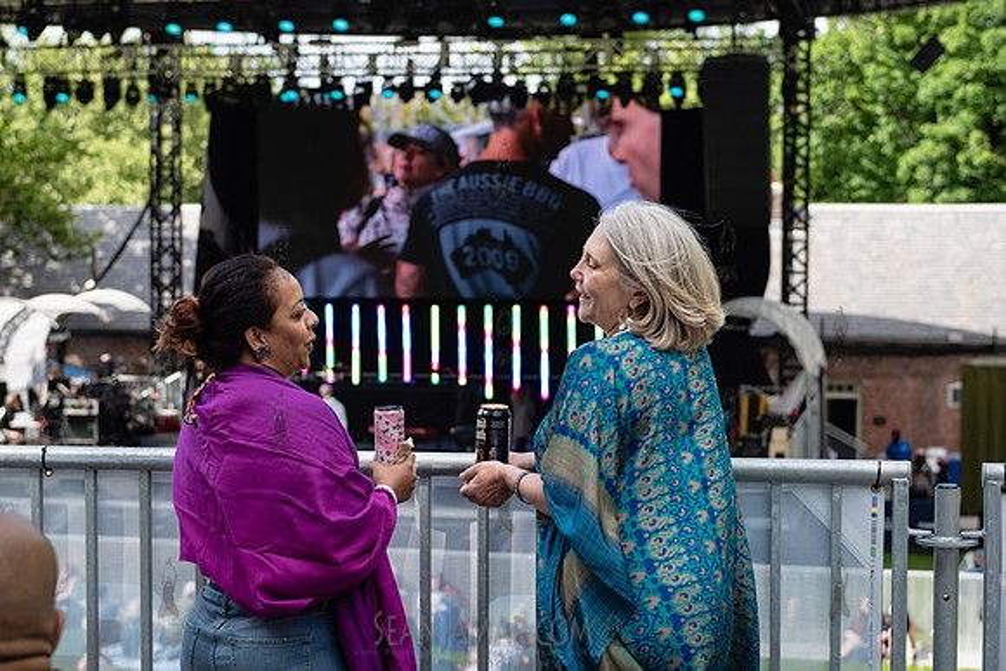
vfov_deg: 17.2
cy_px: 365
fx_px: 2220
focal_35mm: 79
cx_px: 520
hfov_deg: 25.5
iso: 500
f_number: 4
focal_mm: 70
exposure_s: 1/1600
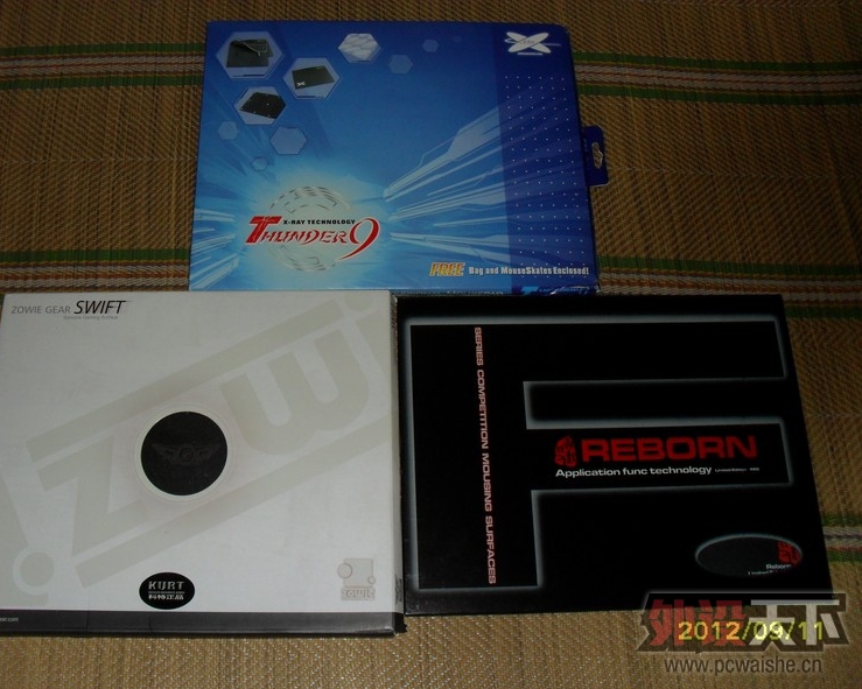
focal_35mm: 37
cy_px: 349
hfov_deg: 49.0
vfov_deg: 40.1
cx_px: 398
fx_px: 944
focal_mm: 6.3
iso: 200
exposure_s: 1/45
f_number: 3.2
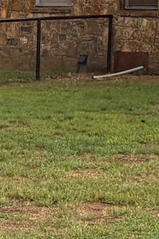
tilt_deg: +4.6
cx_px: 345
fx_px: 1235
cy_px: -124
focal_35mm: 186
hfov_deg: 7.0
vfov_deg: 10.7
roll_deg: -0.5
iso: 125
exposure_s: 1/106
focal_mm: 5.96
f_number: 1.6
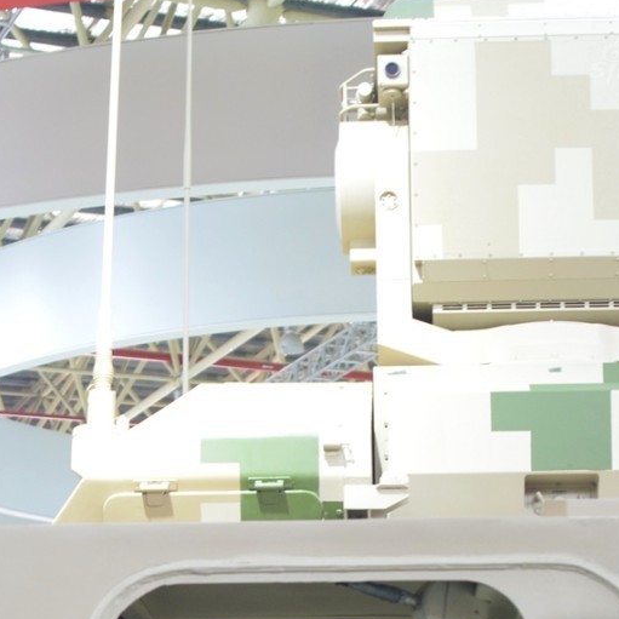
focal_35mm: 100
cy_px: 804
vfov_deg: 16.4
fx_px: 2023
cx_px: 280
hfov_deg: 17.4
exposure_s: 1/40
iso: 500
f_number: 3.5
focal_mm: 28
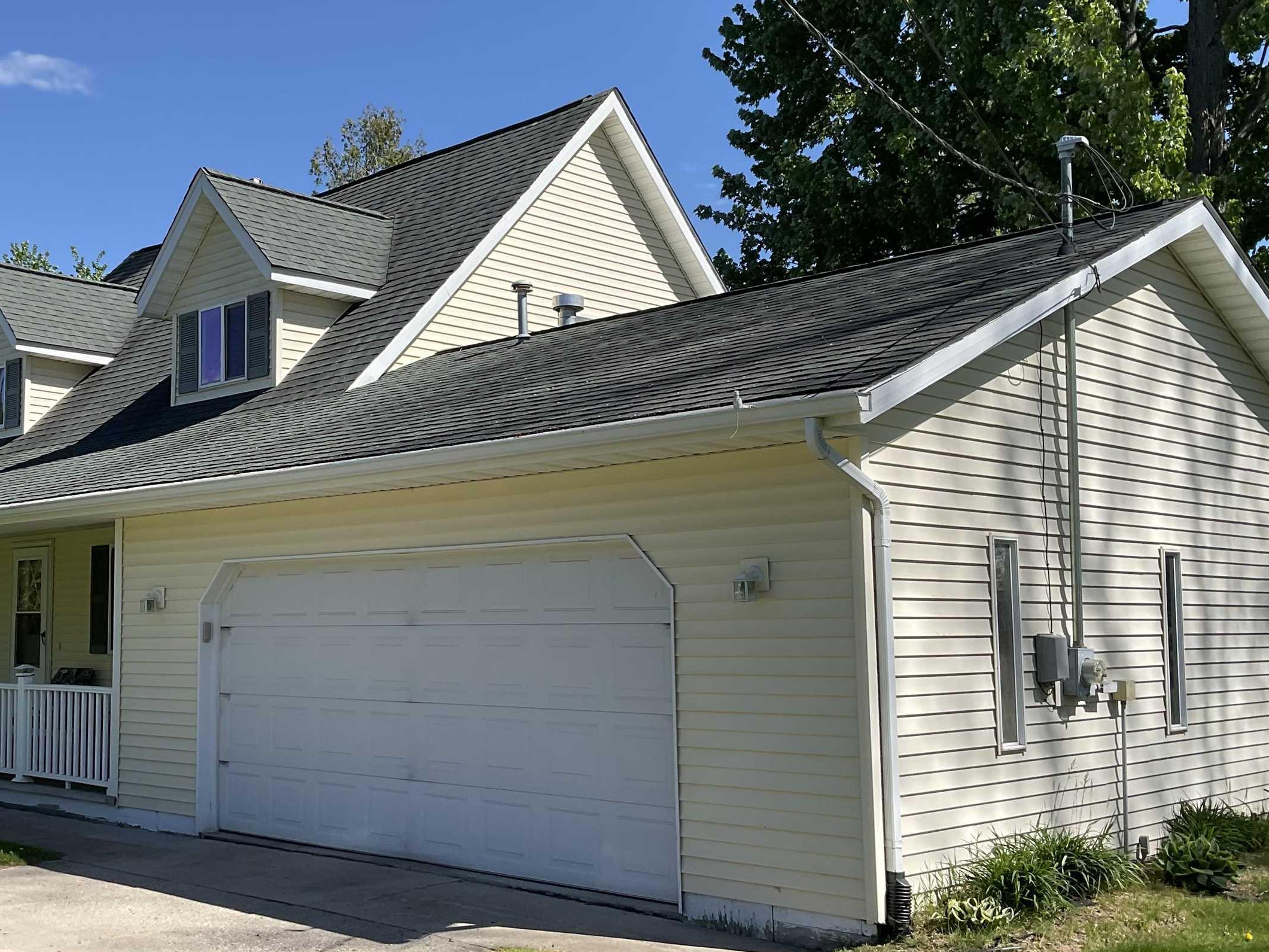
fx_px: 1540
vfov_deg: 34.3
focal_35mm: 42
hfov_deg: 44.4
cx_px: 477
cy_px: 507
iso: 16
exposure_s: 1/1675
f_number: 1.8
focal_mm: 3
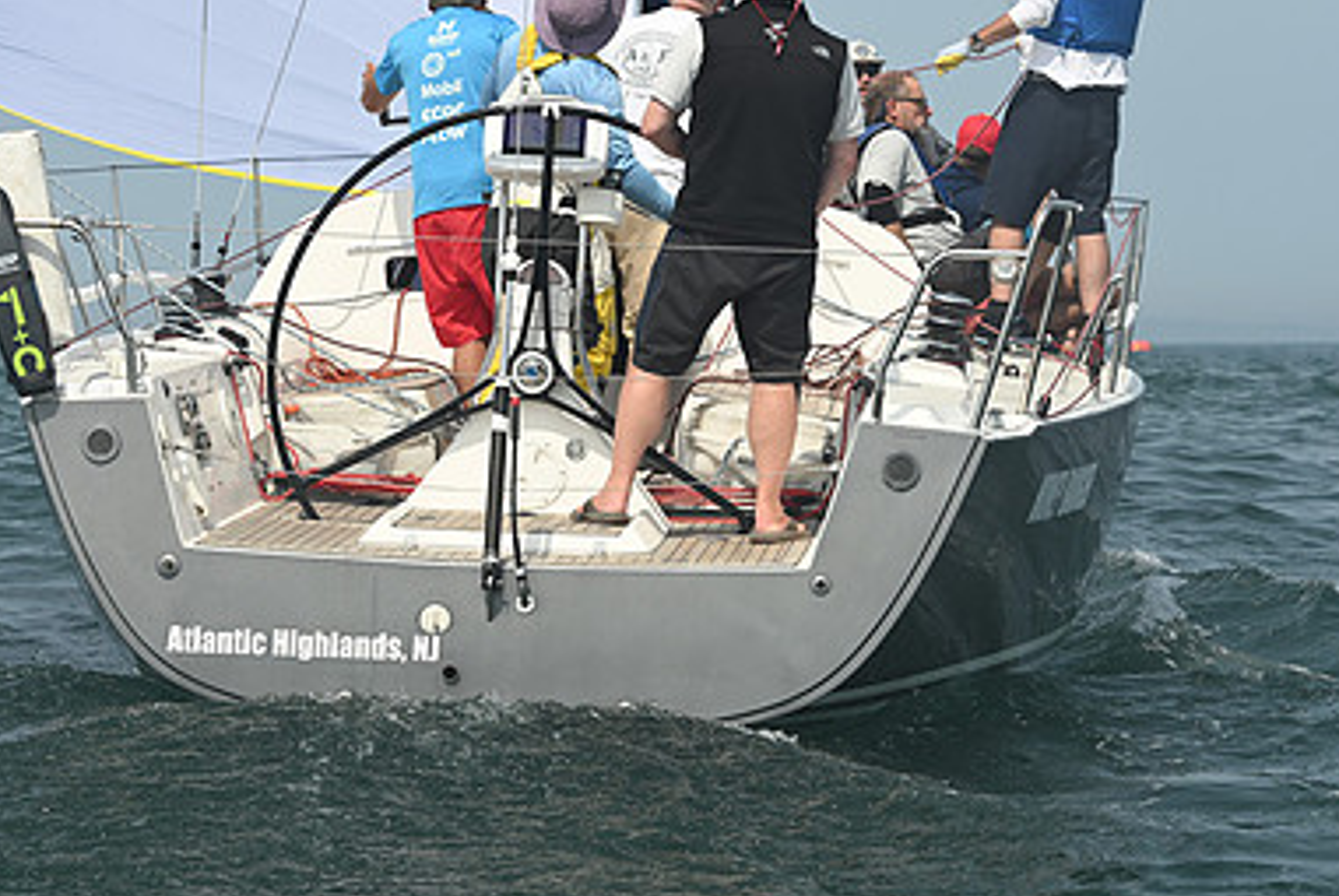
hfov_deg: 13.8
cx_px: 612
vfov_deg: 9.2
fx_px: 5548
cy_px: 360
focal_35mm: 149
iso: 320
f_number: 8
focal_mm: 98
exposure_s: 1/1250
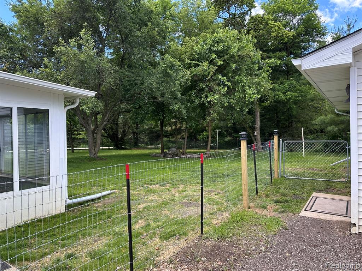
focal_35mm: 24
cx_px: 181
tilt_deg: -1.0
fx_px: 251
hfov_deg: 71.6
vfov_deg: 56.8
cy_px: 136
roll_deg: +0.8
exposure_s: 1/659
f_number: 1.78
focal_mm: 6.86
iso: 80
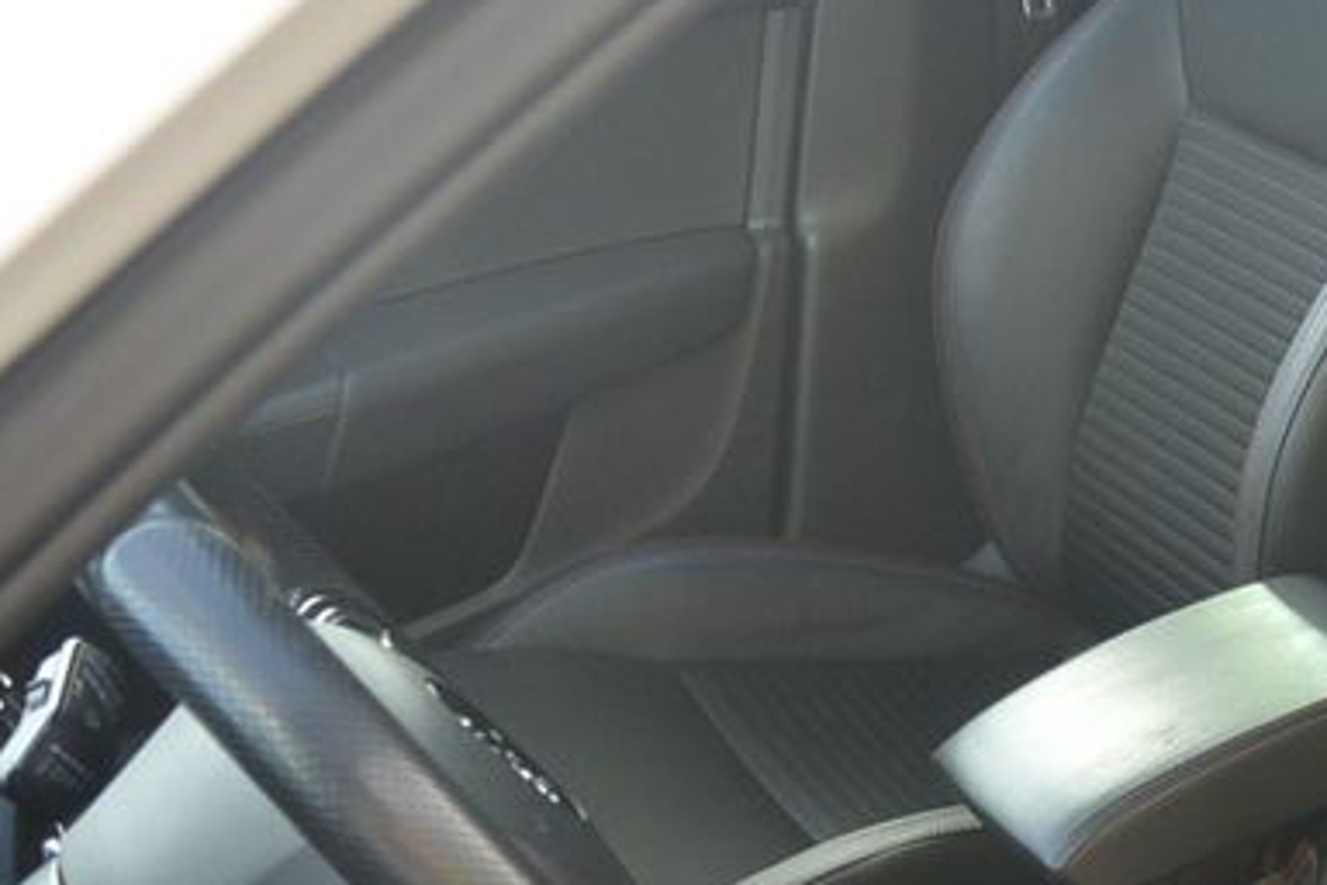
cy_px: 939
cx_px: 1593
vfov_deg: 18.3
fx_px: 2654
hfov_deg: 25.3
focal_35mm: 72
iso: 200
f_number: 3.5
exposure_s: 1/160
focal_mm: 10
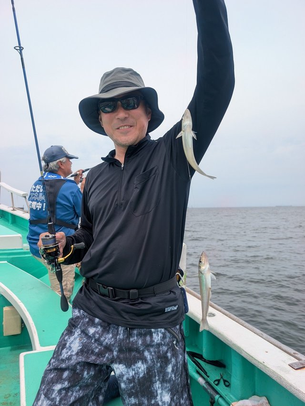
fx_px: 281
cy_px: 203
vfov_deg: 71.5
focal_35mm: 24
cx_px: 152
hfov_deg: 56.9
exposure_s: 1/980
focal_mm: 6.9
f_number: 1.68
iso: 21
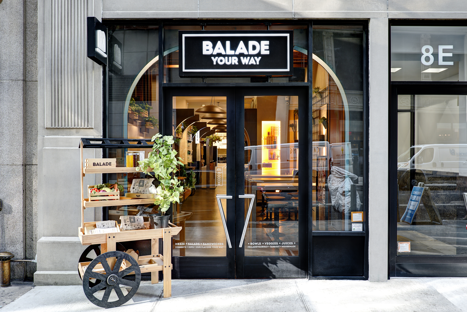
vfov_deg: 41.2
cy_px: 156
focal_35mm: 32
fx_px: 415
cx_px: 234
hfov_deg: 58.7
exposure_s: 1/2
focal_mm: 32
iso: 160
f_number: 8
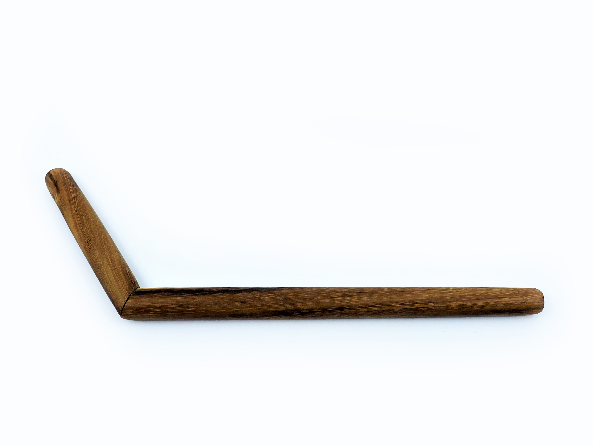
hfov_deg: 30.3
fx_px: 1096
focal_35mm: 64
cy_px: 222
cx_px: 296
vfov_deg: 22.9
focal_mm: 7.5
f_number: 2.2
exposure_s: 1/541
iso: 20
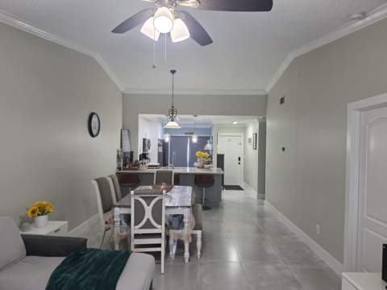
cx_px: 194
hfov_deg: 74.0
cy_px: 145
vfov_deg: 58.8
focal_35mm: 23
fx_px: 257
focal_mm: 6.5
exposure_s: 1/120
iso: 160
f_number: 1.4
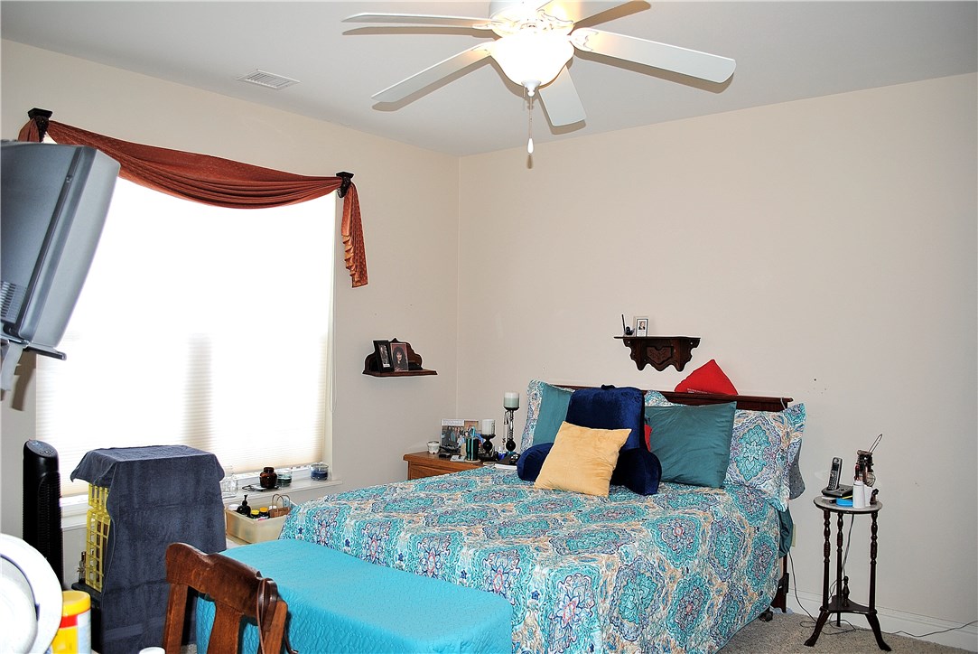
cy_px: 327
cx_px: 489
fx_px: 734
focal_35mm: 27
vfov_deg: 48.0
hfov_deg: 67.3
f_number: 3.5
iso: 100
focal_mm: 18
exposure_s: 1/60
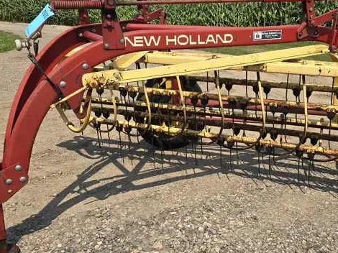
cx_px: 234
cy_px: 142
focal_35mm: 47
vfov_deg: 30.8
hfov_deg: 39.8
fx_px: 459
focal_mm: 6.3
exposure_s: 1/992
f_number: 1.7
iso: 12
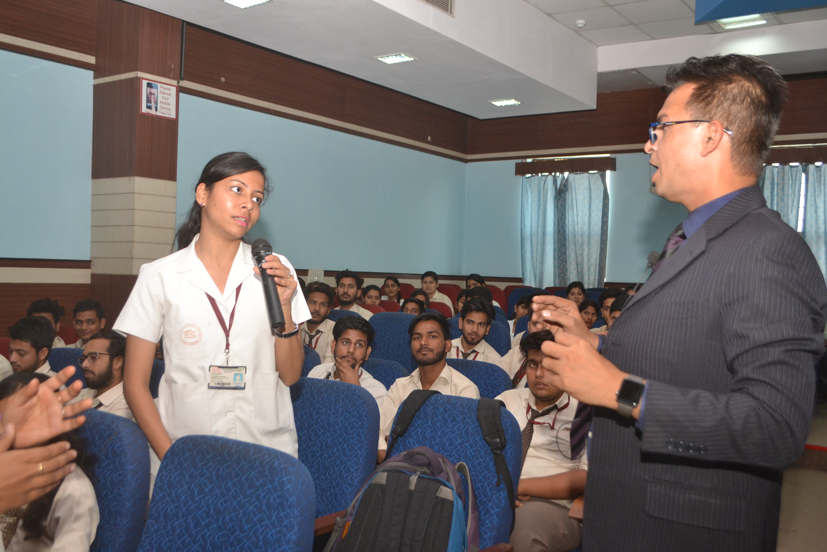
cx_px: 414
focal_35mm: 36
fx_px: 827
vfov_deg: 36.9
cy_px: 276
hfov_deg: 53.1
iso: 800
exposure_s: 1/125
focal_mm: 24
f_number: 5
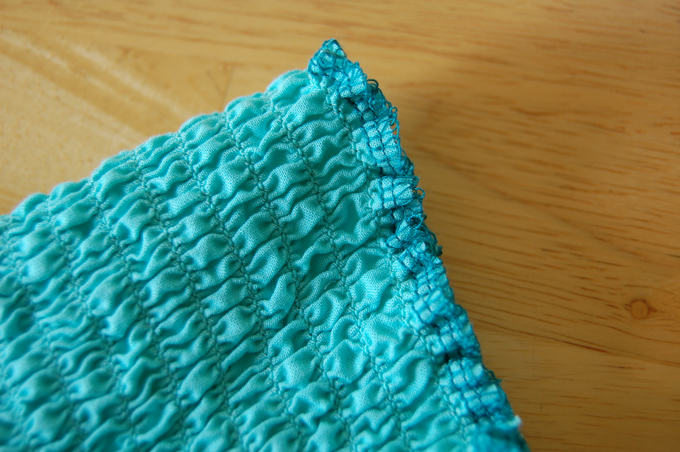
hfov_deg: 38.9
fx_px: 962
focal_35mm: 51
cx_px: 340
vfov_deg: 26.4
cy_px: 226
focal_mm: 34
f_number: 5
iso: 400
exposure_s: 1/60
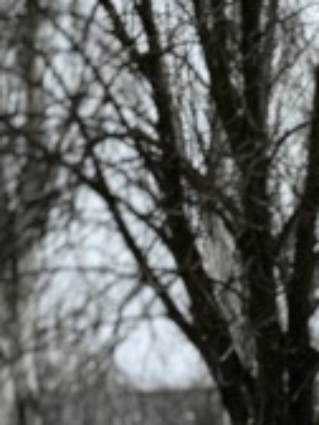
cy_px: 711
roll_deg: -0.1
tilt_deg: -6.6
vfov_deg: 12.6
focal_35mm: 146
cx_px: 734
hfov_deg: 9.2
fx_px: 1794
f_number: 1.78
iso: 80
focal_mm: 6.76
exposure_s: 1/980
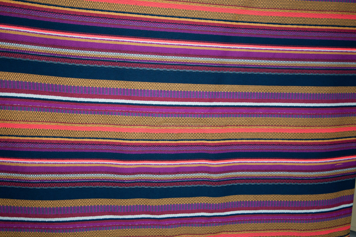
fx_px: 326
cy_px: 118
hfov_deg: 57.3
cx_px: 178
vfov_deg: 39.9
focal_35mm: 33
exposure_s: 1/60
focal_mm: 22
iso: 400
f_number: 4
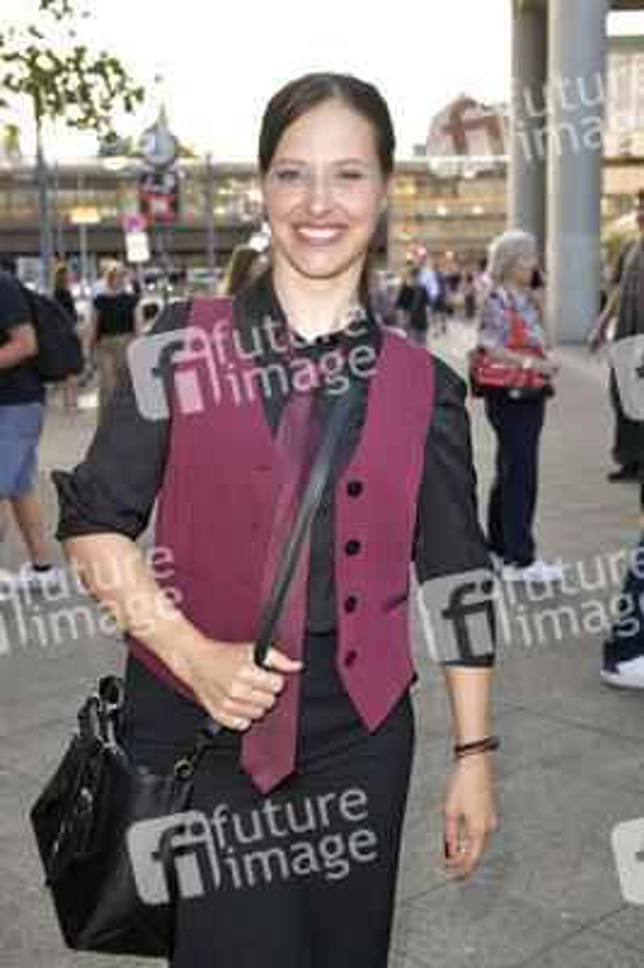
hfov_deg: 28.0
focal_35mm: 48
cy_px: 484
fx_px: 1290
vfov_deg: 41.1
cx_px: 322
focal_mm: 48
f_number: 6.3
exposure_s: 1/250
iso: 1250
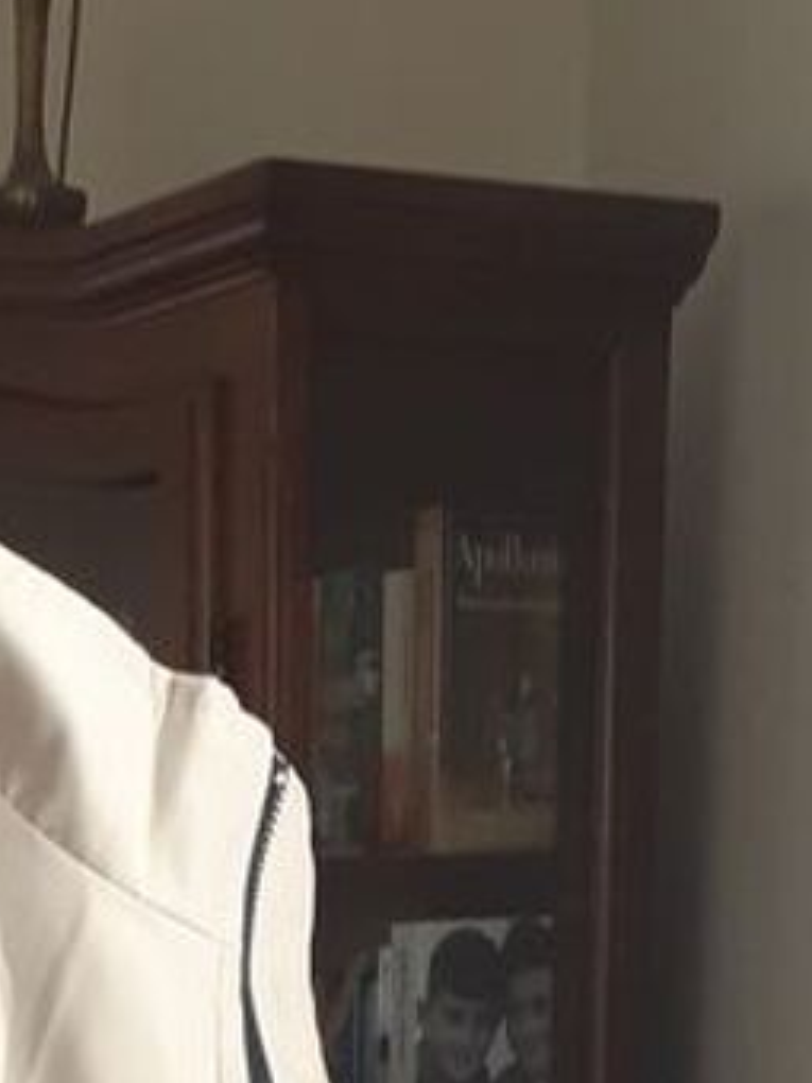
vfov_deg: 15.8
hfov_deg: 13.4
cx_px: -296
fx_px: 3315
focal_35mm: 106
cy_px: 1945
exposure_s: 1/50
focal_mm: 3.6
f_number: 1.9
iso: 80
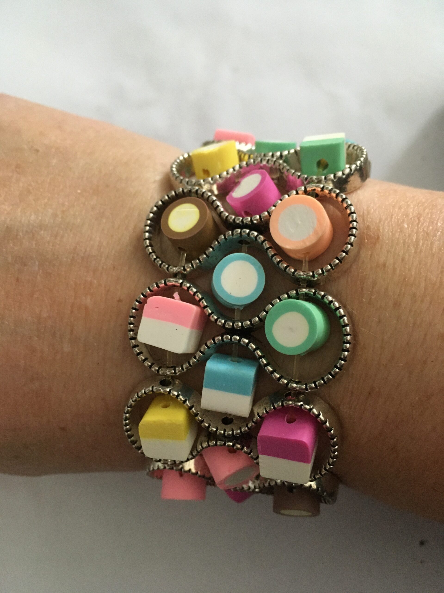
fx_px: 496
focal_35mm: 29
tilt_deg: -68.1
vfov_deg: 61.7
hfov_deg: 48.2
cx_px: 222
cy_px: 296
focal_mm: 4.15
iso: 200
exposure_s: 1/17
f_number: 2.2
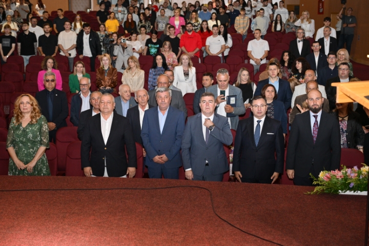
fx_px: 533
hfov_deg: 38.2
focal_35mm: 52
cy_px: 123
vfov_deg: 26.0
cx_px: 184
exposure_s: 1/200
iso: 2000
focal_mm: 52
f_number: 4
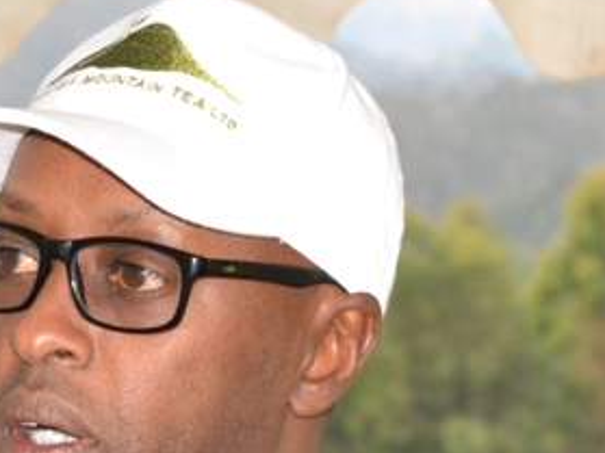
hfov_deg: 7.0
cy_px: 313
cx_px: 271
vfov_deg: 5.2
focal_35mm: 285
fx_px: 4974
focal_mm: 55
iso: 800
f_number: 5.6
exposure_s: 1/200
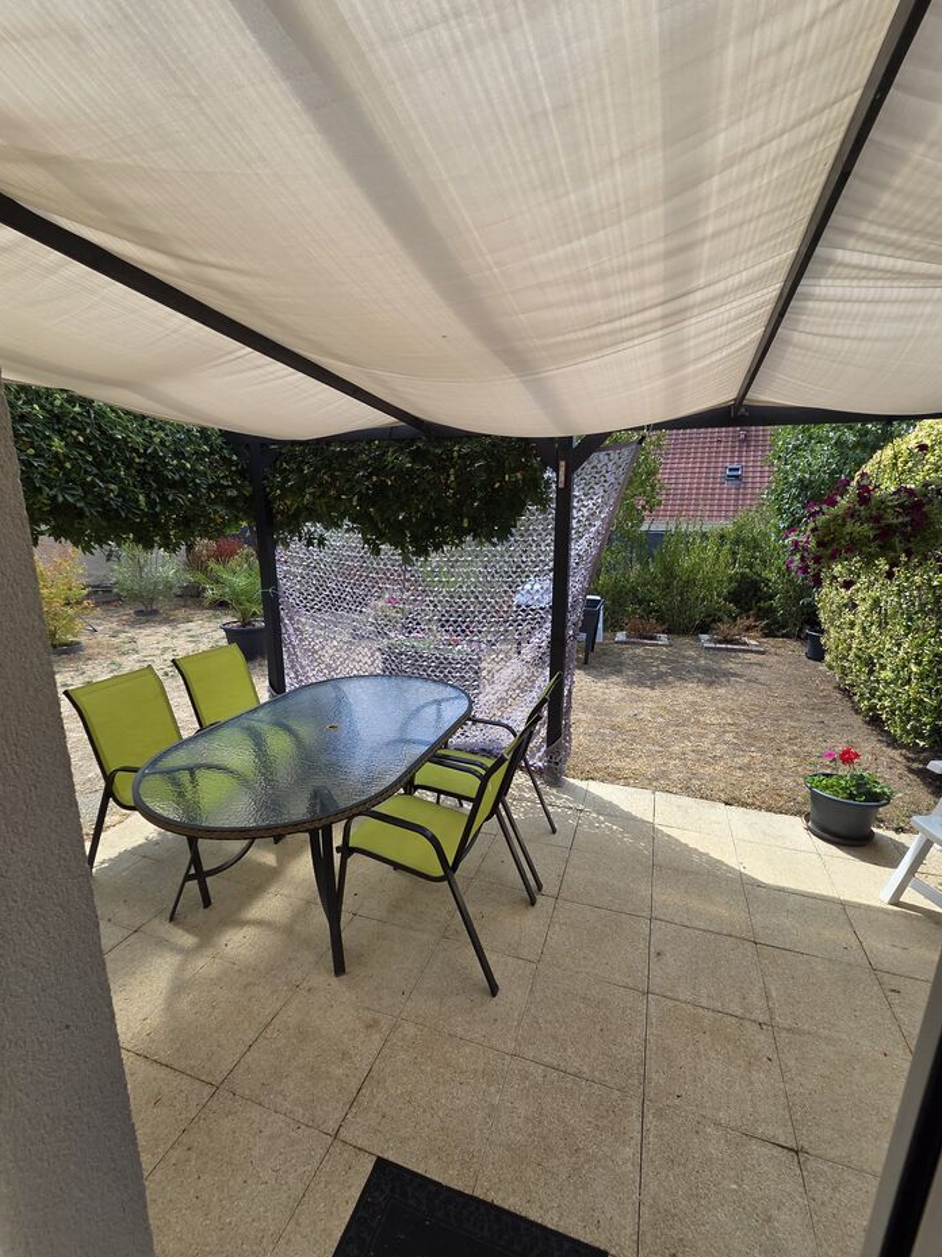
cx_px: 455
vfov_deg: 102.0
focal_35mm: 14
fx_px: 508
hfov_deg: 85.6
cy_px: 655
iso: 50
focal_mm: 2.2
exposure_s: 1/818
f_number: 2.2
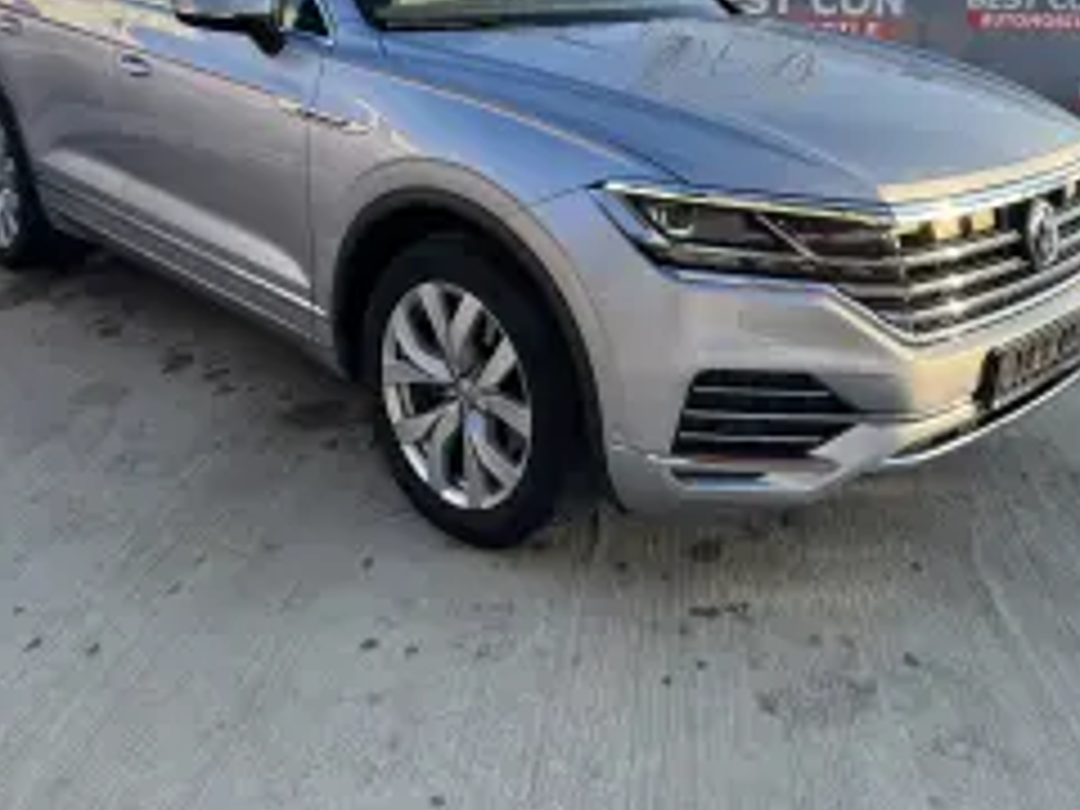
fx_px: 1123
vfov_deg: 38.9
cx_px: 536
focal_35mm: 36
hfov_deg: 51.4
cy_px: 234
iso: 80
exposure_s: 1/1215
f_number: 1.78
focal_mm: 6.76
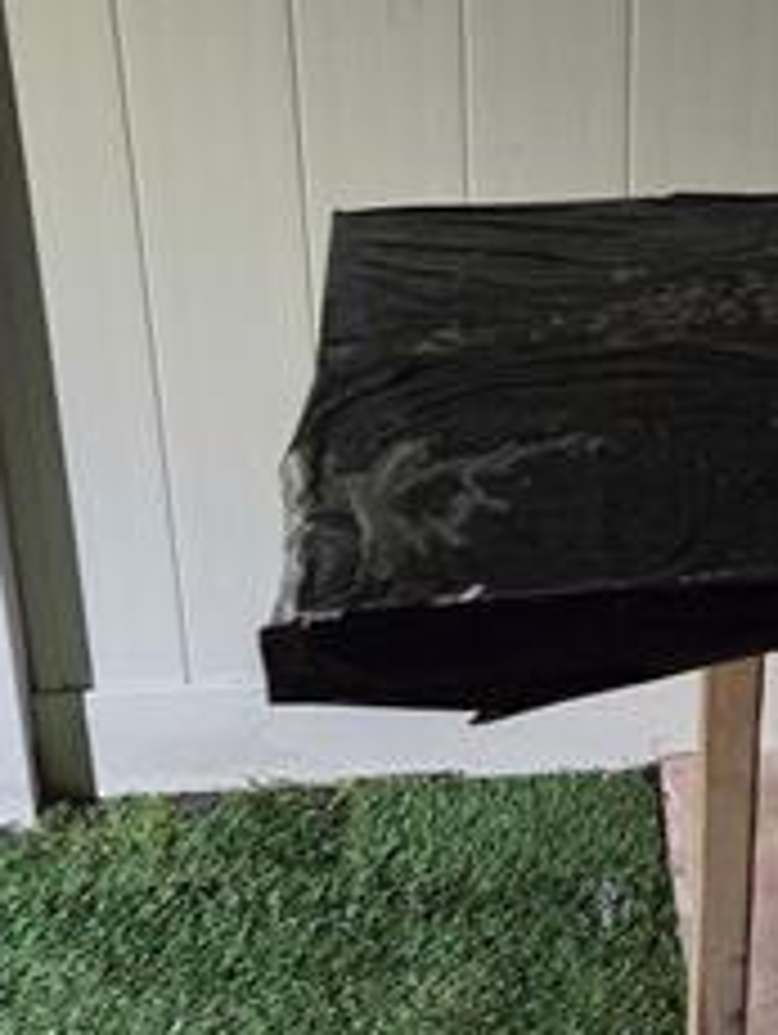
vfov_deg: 31.9
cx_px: 679
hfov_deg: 23.9
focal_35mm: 60
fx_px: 1795
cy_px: 342
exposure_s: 1/60
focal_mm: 5.4
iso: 1250
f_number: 1.8
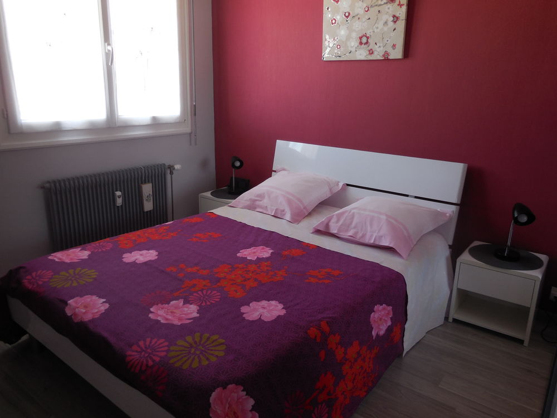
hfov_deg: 69.4
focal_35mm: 25
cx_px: 278
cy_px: 209
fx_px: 402
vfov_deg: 54.9
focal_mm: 4.5
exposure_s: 1/30
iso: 160
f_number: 3.1
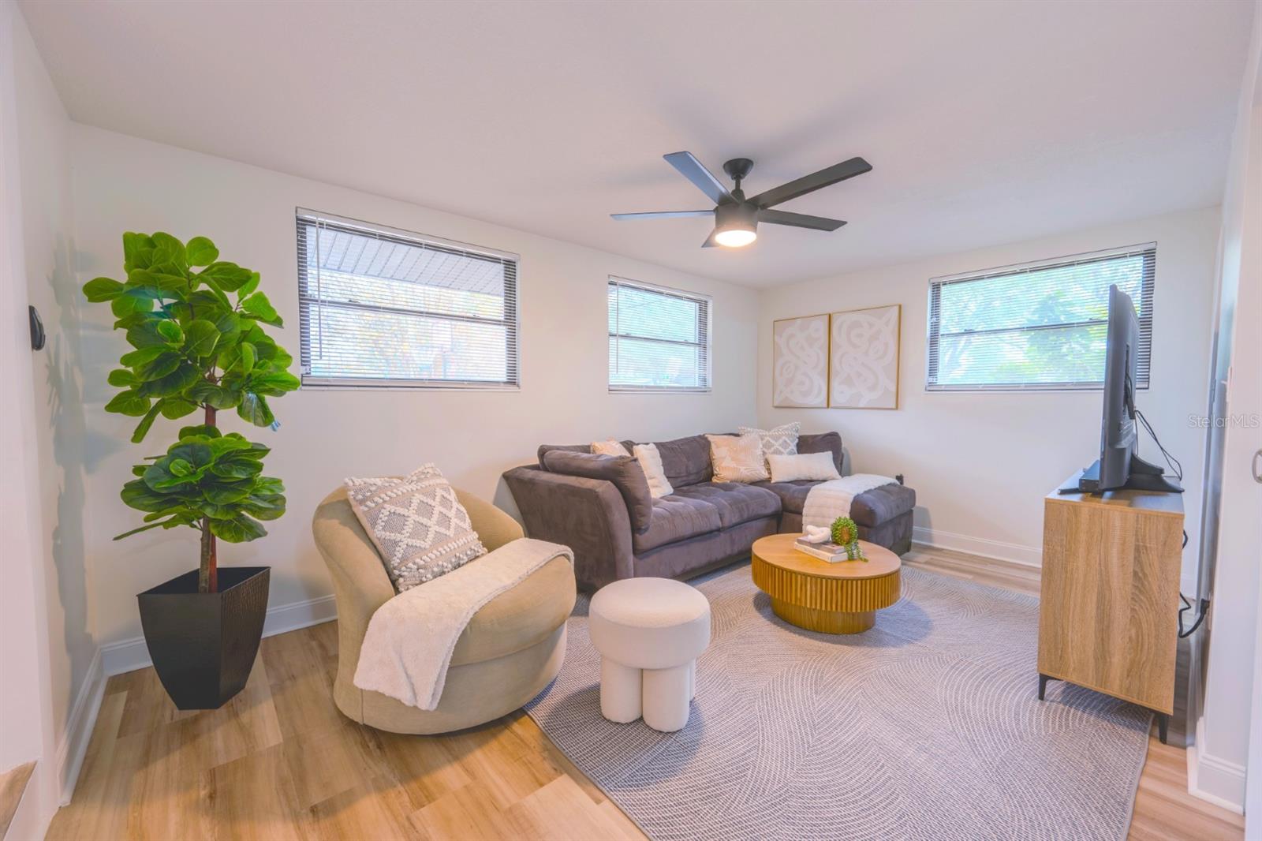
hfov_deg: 104.3
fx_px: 491
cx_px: 631
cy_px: 420
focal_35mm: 14
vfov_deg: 81.2
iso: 125
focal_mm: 14
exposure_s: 1/5
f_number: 8
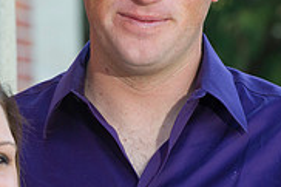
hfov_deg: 4.2
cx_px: 79
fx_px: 3860
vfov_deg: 2.8
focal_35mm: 495
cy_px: 90
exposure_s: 1/80
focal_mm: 155
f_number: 5.6
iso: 400
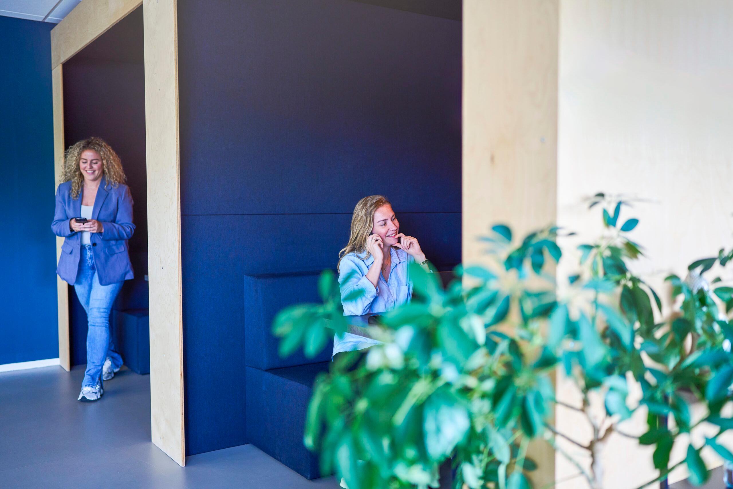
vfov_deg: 37.9
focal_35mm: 35
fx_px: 713
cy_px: 244
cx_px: 366
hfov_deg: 54.4
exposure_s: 1/250
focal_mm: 35
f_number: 1.4
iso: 400
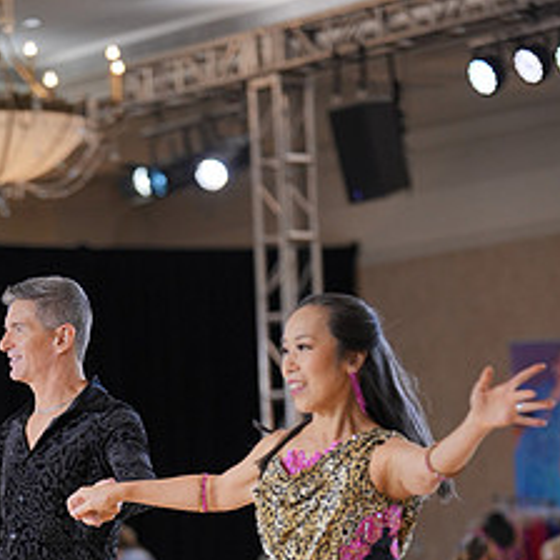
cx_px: 169
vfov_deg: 9.7
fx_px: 3258
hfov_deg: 9.8
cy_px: 662
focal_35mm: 178
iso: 800
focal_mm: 81
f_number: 2
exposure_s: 1/500
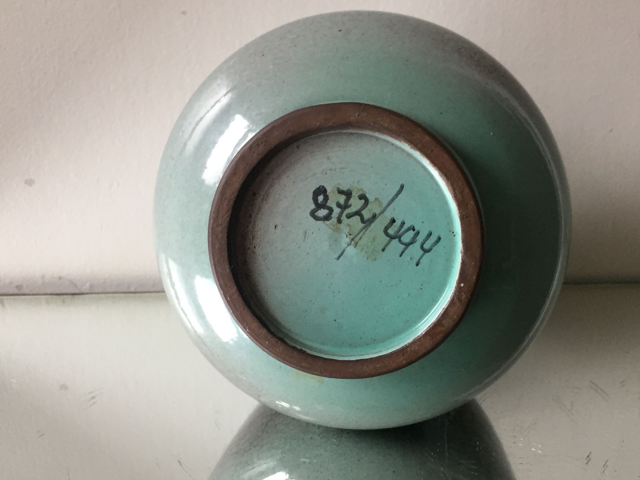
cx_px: 368
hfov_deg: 46.6
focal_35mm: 40
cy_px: 256
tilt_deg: -22.9
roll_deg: -1.6
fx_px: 740
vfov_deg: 36.0
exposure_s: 1/33
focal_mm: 4.15
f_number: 2.2
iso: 125
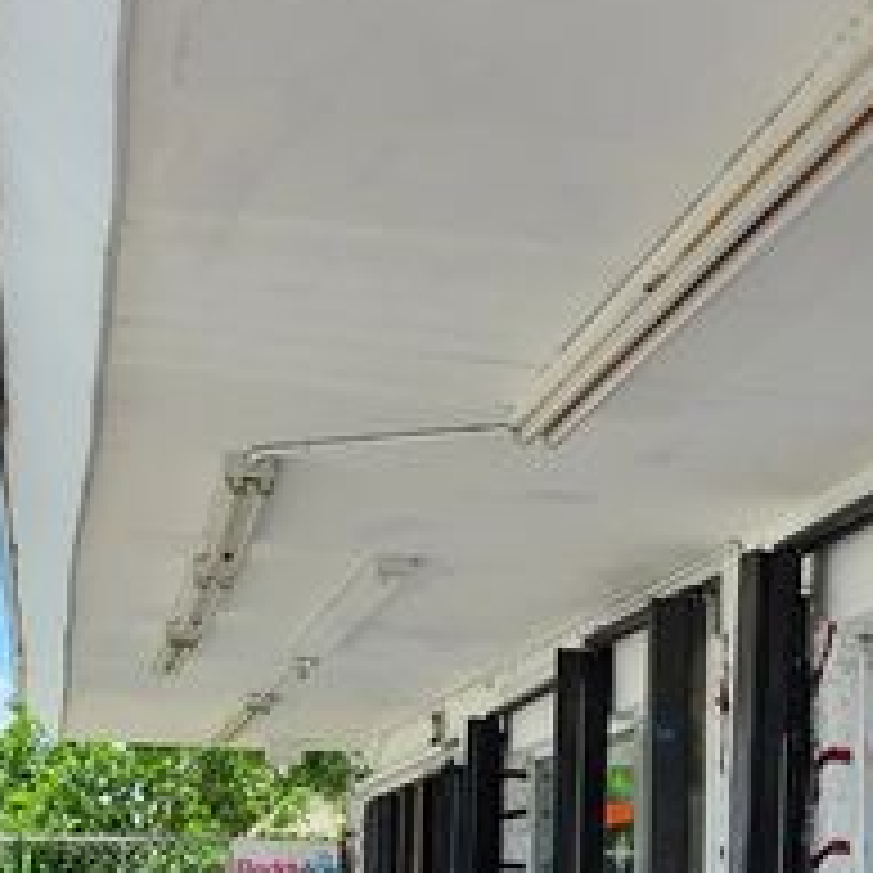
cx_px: 1066
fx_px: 2168
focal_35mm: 76
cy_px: 904
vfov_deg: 21.8
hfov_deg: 21.1
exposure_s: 1/1061
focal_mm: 5.4
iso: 40
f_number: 1.8
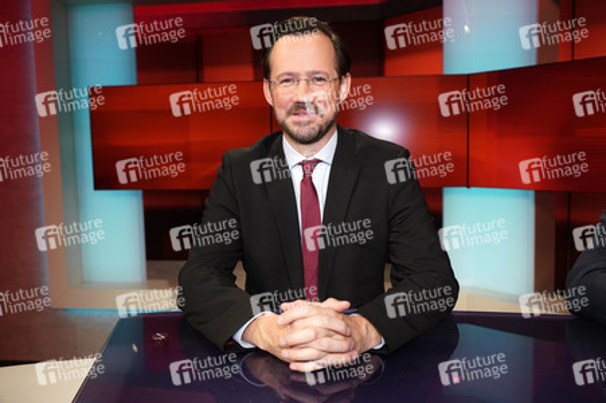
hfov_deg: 60.3
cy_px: 202
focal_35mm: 31
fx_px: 521
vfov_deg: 42.3
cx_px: 303
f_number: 5
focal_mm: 31
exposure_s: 1/125
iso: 2000
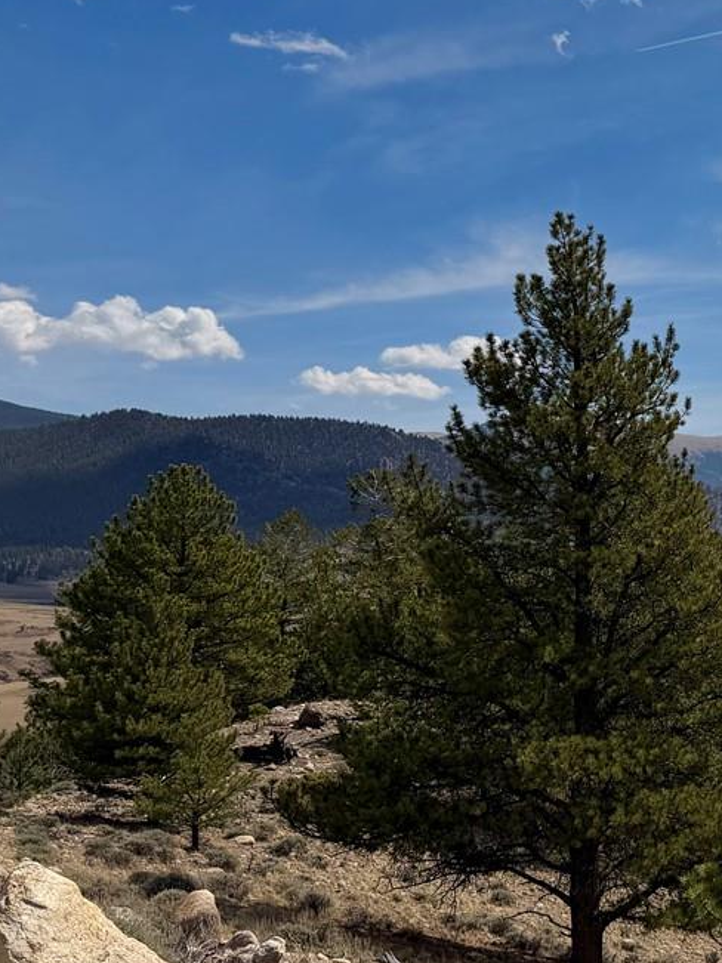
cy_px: 469
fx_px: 1641
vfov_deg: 32.7
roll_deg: +1.7
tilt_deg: +3.3
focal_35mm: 59
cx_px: 1056
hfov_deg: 21.3
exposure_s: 1/10309
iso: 80
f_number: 1.78
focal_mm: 6.76
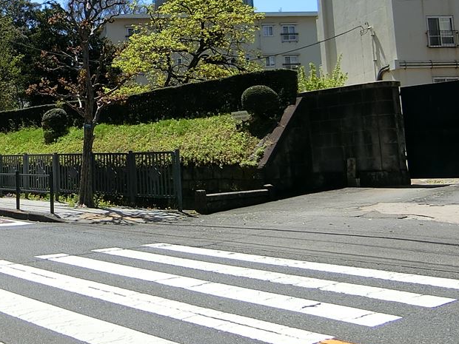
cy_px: 95
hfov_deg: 37.2
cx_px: 76
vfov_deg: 29.3
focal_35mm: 49
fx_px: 650
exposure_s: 1/250
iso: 80
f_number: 6.9
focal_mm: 4.06
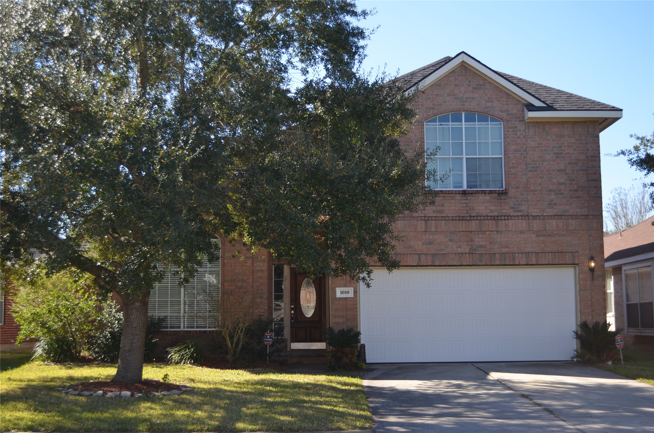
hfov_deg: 41.2
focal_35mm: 48
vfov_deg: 27.9
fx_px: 870
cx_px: 327
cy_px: 216
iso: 110
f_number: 4.8
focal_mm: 32
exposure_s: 1/250
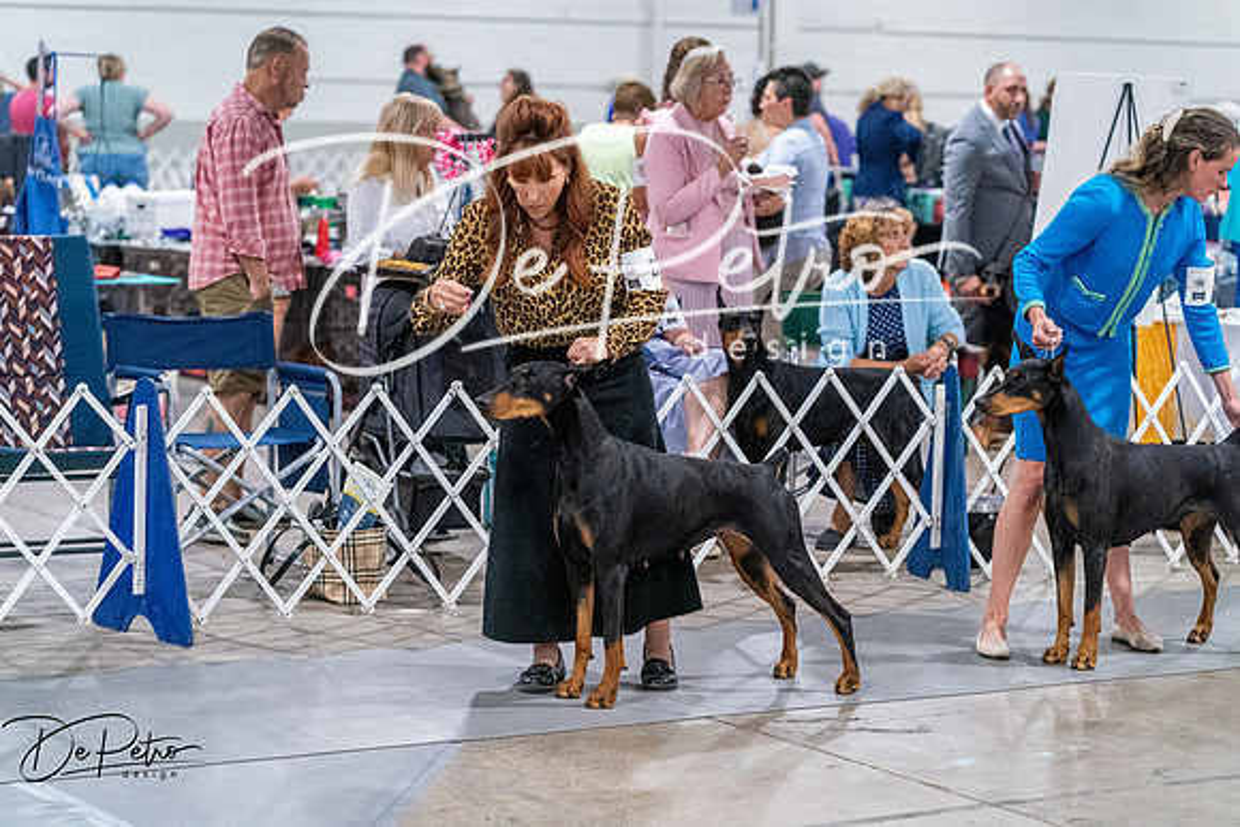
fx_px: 3273
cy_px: 414
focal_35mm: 95
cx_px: 620
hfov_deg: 21.5
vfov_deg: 14.4
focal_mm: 95
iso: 6400
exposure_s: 1/320
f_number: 3.2
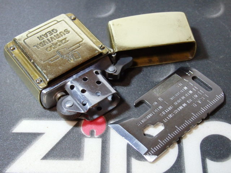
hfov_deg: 29.4
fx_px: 440
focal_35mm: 66
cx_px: 116
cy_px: 86
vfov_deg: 22.3
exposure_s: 1/40
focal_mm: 11.9
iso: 1000
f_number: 4.4
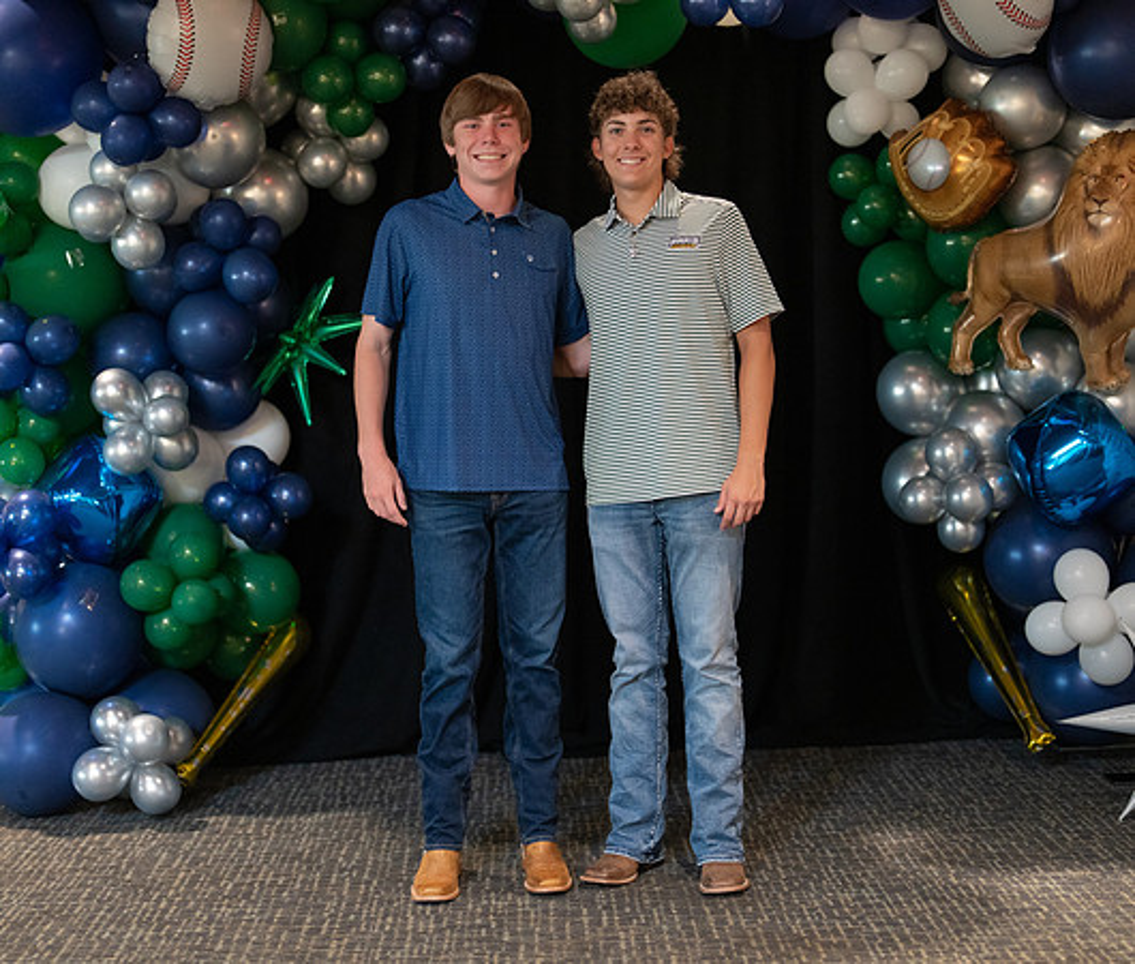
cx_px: 571
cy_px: 482
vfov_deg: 26.9
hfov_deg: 31.5
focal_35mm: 58
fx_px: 2012
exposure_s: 1/320
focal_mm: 50
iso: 1600
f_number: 1.2
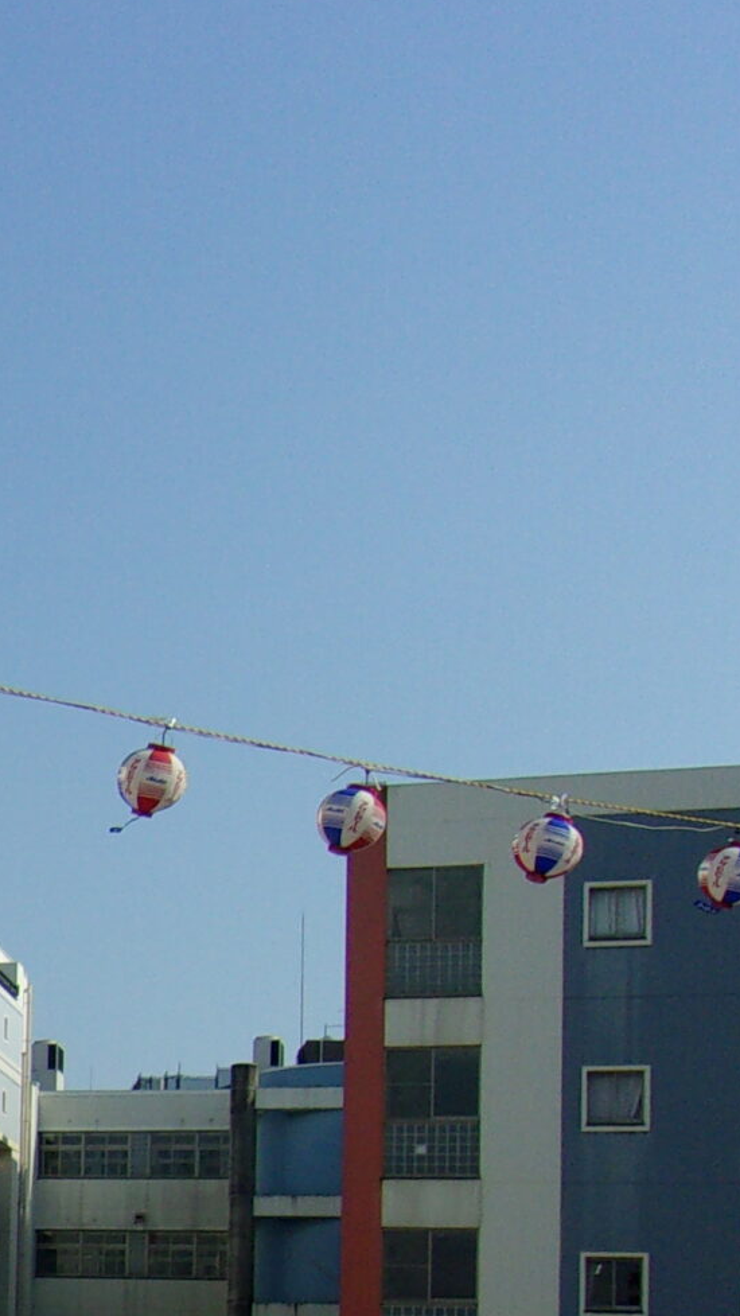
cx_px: -632
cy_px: 1262
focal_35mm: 77
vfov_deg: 26.3
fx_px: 2686
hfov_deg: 13.8
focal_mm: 4.9
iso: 80
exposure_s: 1/160
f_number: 10.4
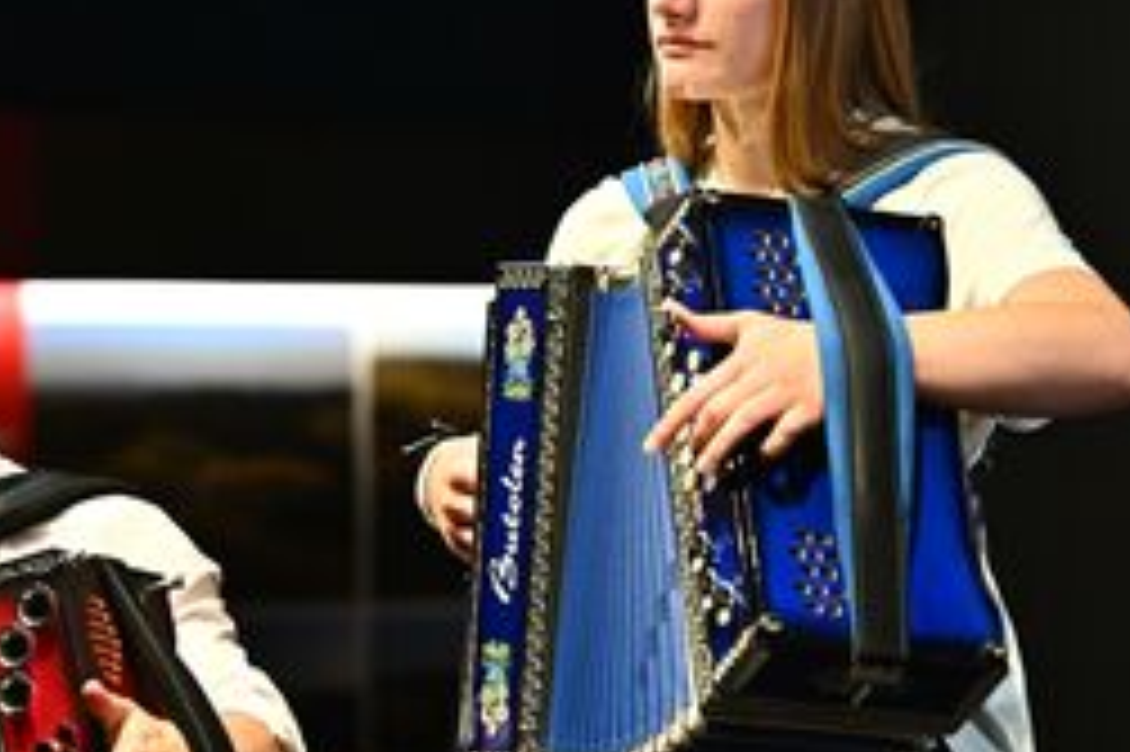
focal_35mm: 323
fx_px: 10132
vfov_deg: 4.2
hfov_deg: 6.4
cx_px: 774
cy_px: 401
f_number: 5
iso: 3200
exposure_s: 1/320
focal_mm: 180
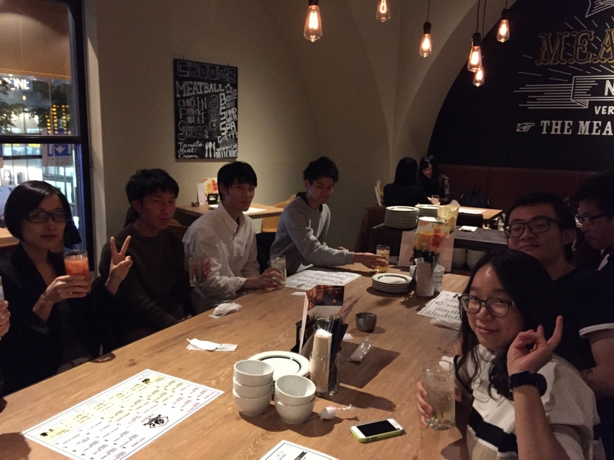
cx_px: 307
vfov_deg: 48.2
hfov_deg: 61.7
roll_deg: -3.0
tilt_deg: -11.7
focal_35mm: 29
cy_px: 230
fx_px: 514
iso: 400
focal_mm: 4.15
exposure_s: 1/15
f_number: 2.2
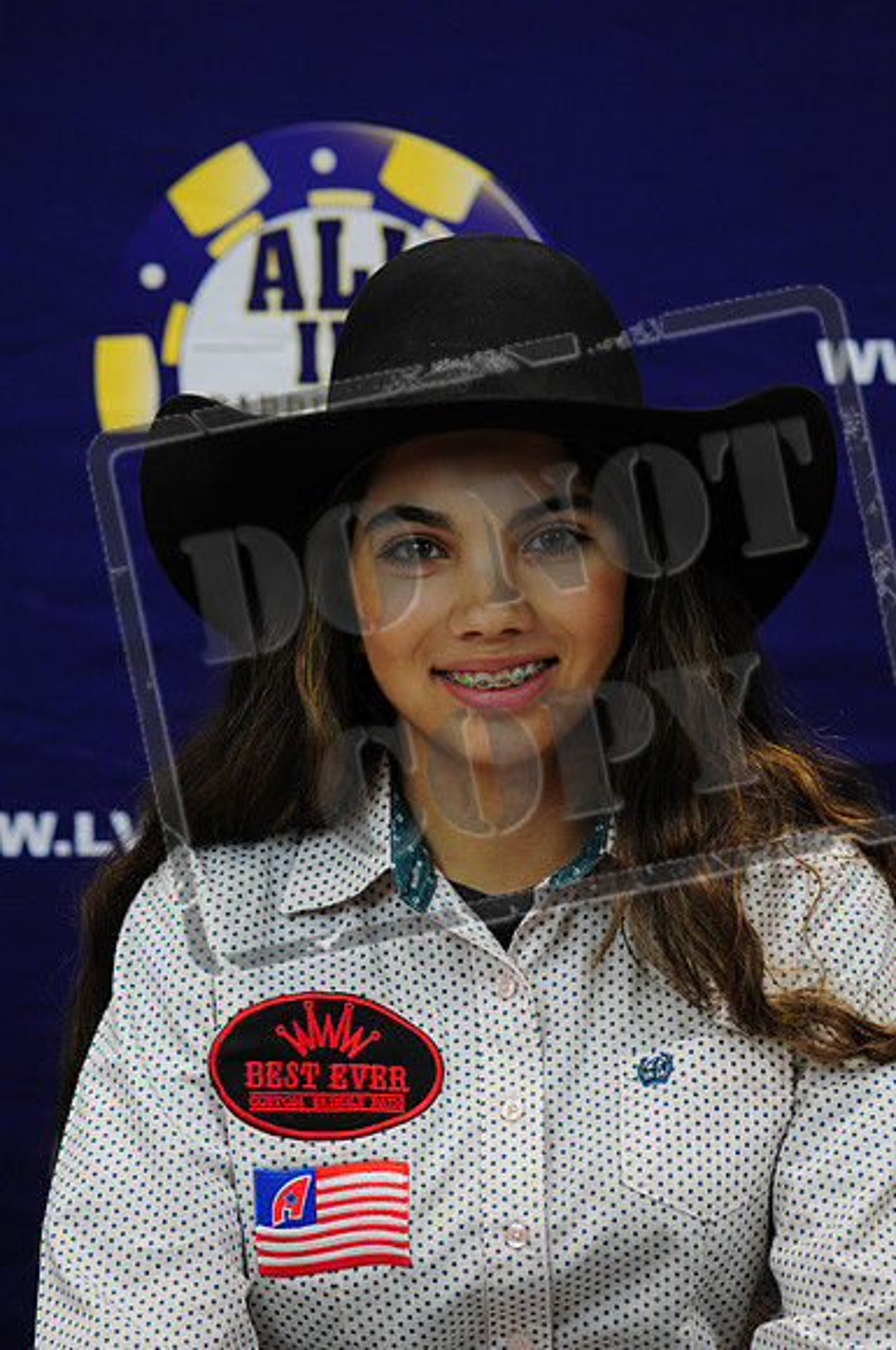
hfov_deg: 10.1
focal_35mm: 135
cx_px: 448
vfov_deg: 15.2
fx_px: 5055
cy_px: 675
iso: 640
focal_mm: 90
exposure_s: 1/125
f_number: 4
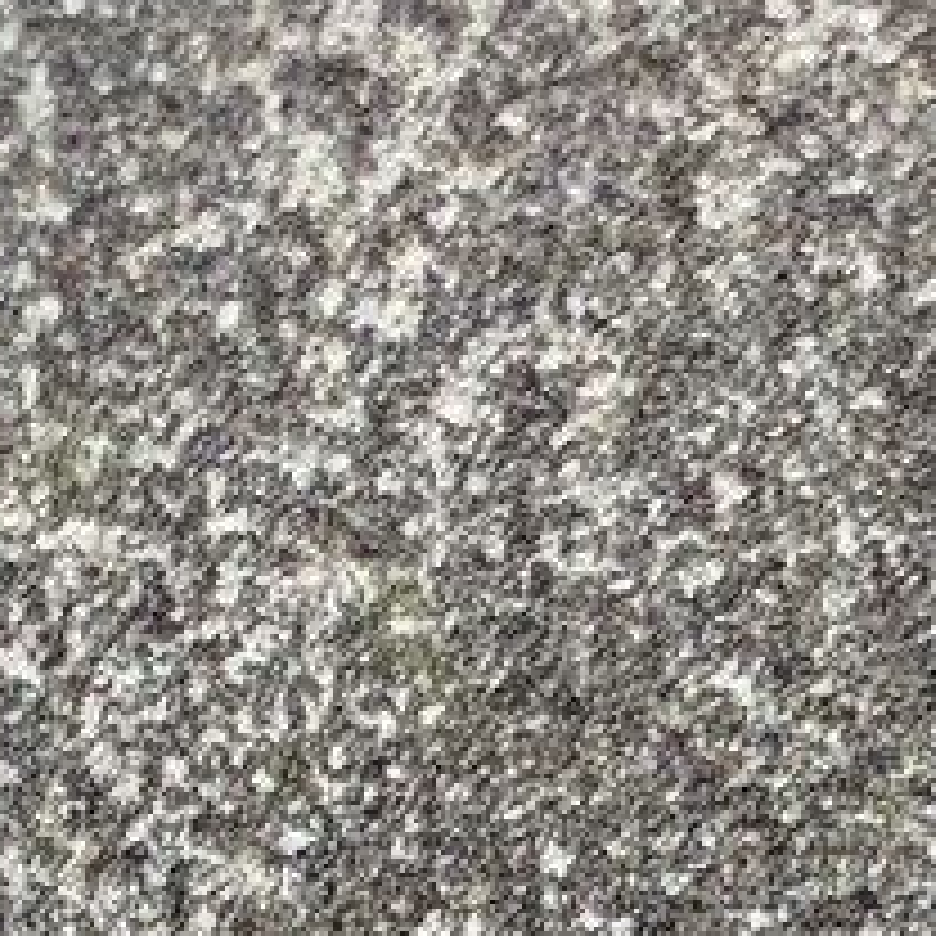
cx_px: 1382
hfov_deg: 11.4
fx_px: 4497
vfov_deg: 10.2
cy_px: 2340
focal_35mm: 147
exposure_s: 1/472
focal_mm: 5.31
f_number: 1.7
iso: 50
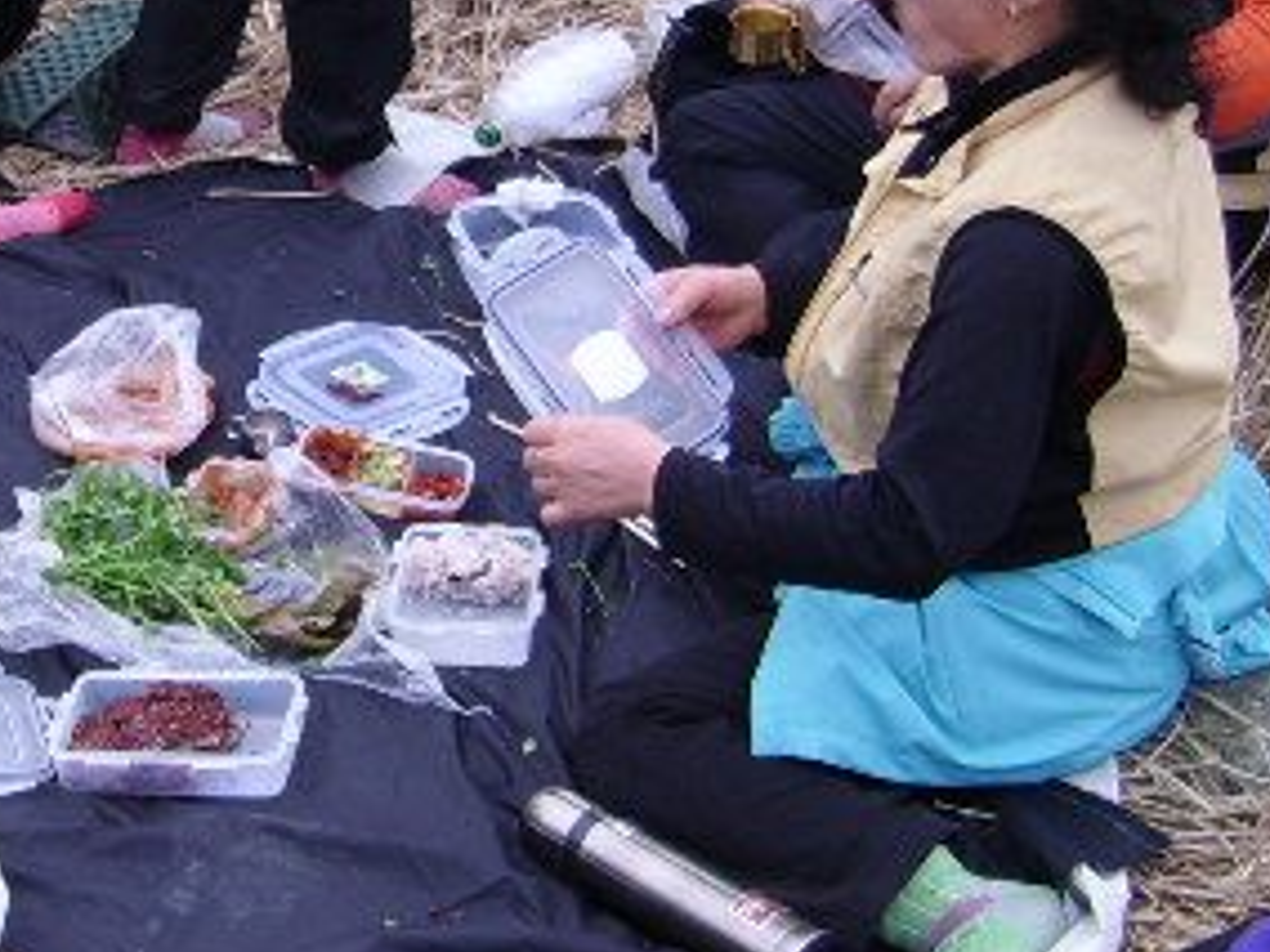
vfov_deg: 18.6
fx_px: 2898
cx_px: 143
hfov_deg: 24.1
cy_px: 331
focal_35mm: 79
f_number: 2.8
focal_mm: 5.95
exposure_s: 1/458
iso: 50
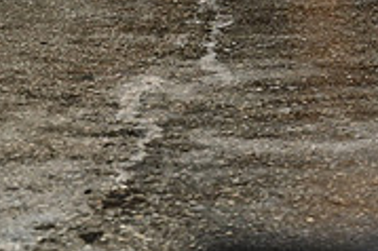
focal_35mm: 279
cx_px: 386
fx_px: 2927
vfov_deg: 4.8
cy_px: -359
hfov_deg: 7.4
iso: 1000
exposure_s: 1/160
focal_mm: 86
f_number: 6.3
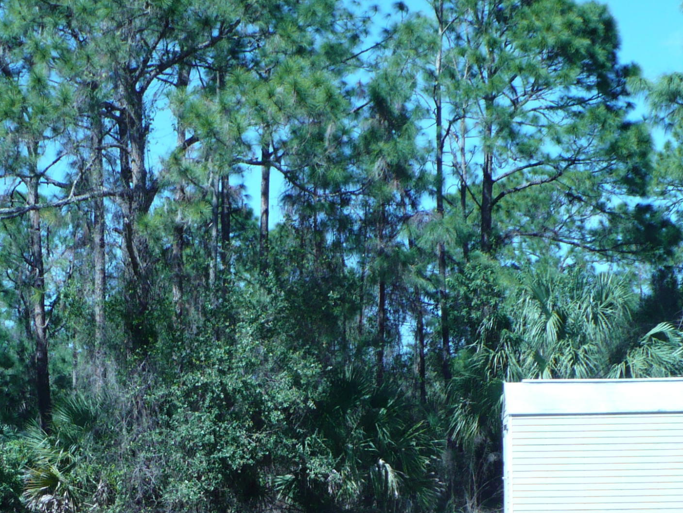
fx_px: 1559
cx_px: 332
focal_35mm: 79
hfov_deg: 24.7
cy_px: 469
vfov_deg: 18.3
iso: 100
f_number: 2.8
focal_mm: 6.1
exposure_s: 1/800
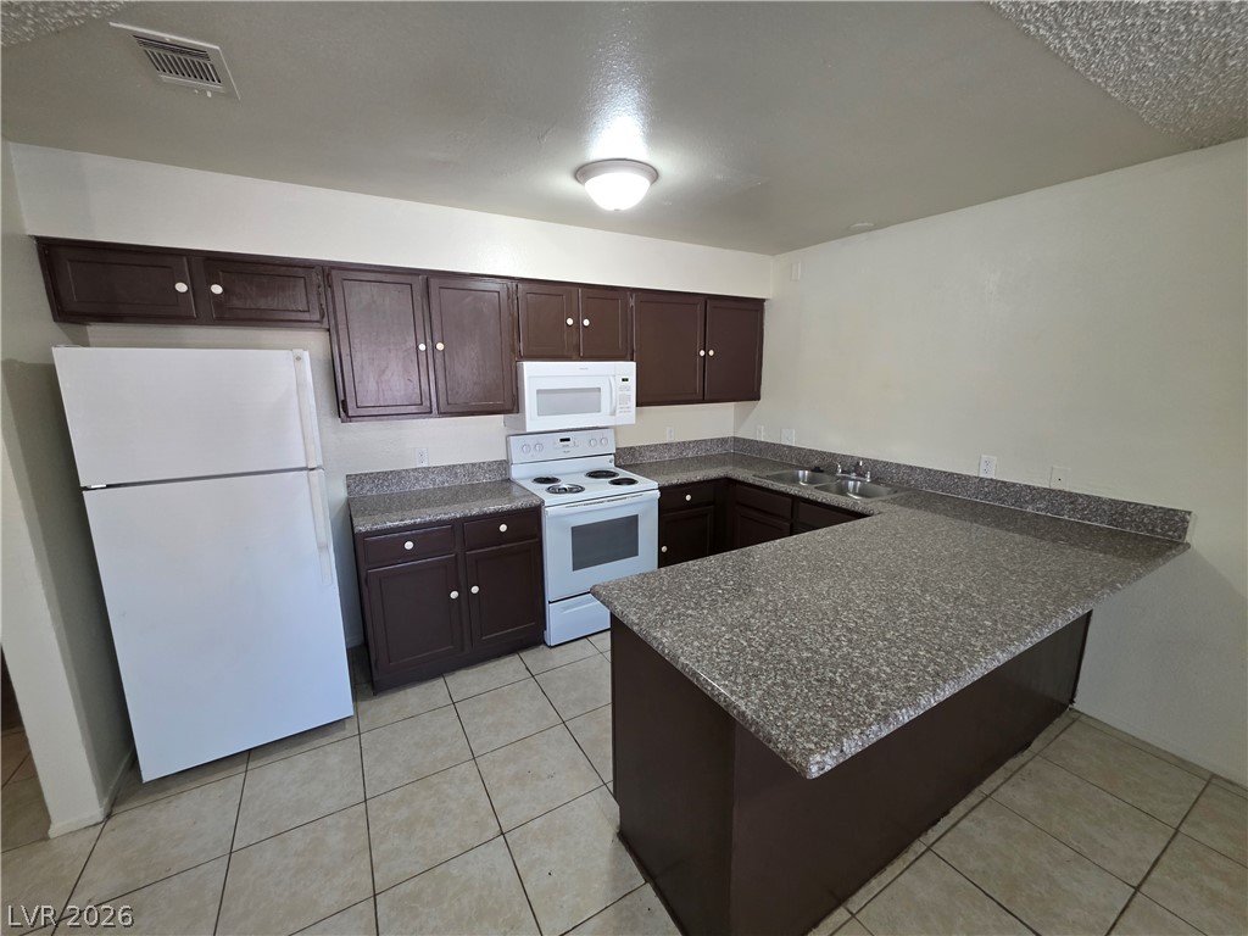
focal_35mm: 13
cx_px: 624
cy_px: 468
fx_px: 469
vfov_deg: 89.9
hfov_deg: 106.2
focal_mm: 2.2
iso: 250
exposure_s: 1/60
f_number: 1.9
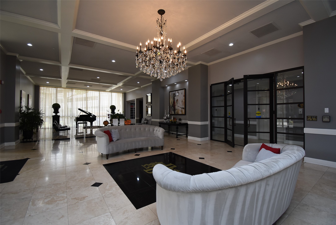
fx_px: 140
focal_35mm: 15
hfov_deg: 100.4
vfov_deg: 77.4
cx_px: 168
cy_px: 112
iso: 500
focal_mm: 10
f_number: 5
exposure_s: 1/100
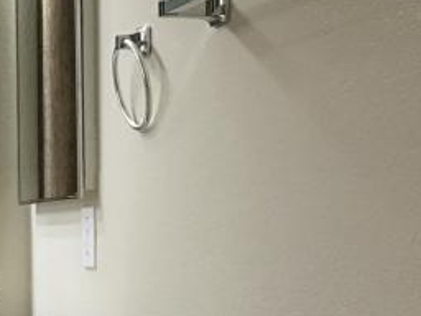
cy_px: 245
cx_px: -419
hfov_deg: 14.6
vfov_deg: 13.2
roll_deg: +0.0
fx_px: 1362
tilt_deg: +1.3
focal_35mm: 112
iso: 32
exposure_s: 1/30
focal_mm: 3.99
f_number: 1.8
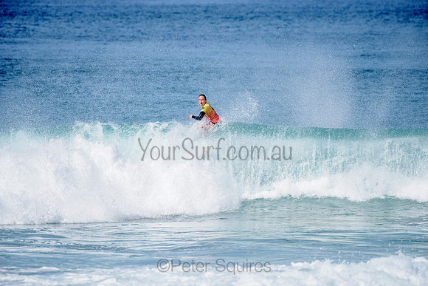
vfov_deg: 2.8
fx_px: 5946
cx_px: 214
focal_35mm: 500
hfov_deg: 4.1
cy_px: 143
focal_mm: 500
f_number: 6.3
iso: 250
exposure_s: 1/2500
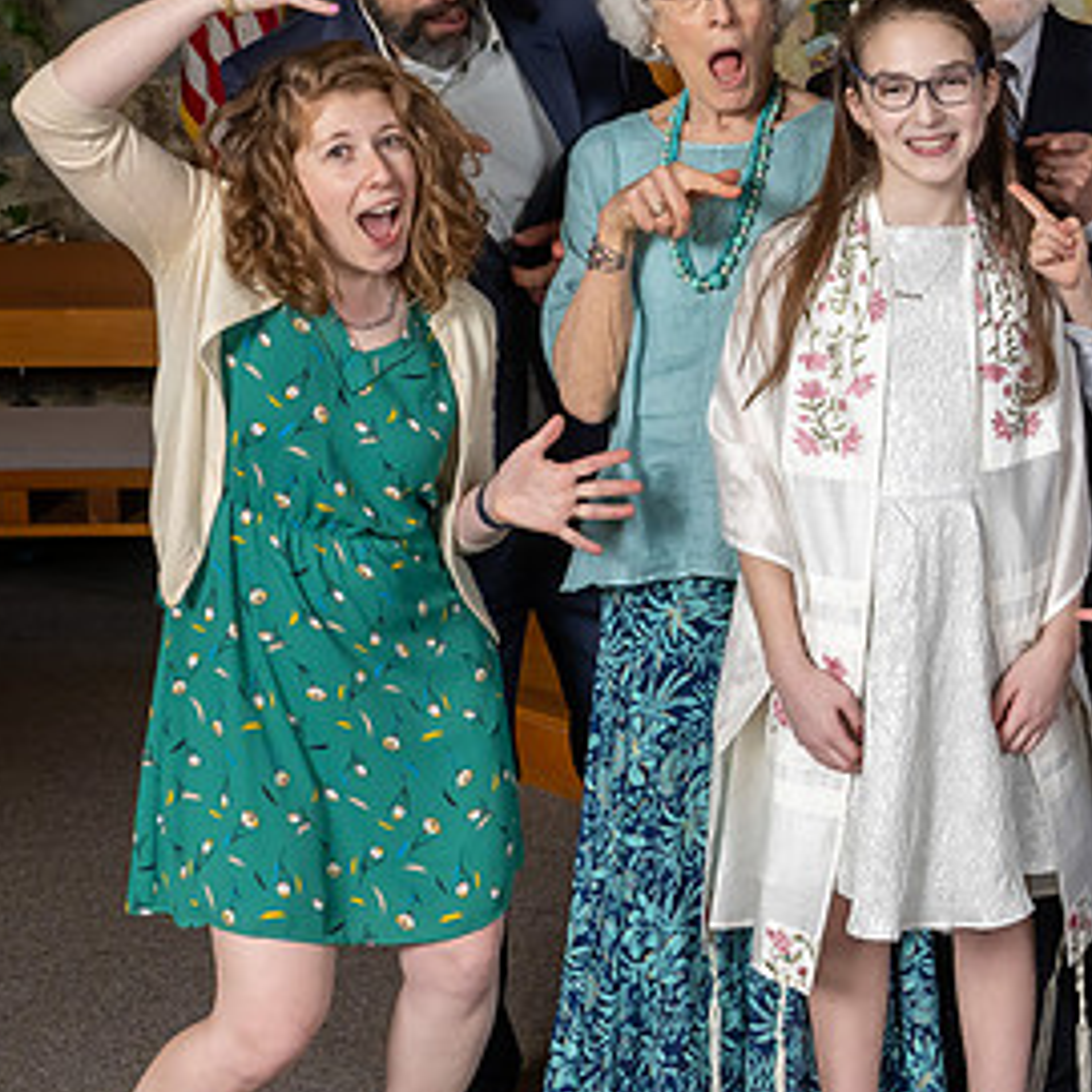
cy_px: 297
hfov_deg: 23.9
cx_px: 1103
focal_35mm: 69
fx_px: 2463
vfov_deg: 24.8
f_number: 10
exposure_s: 1/200
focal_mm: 22
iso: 640
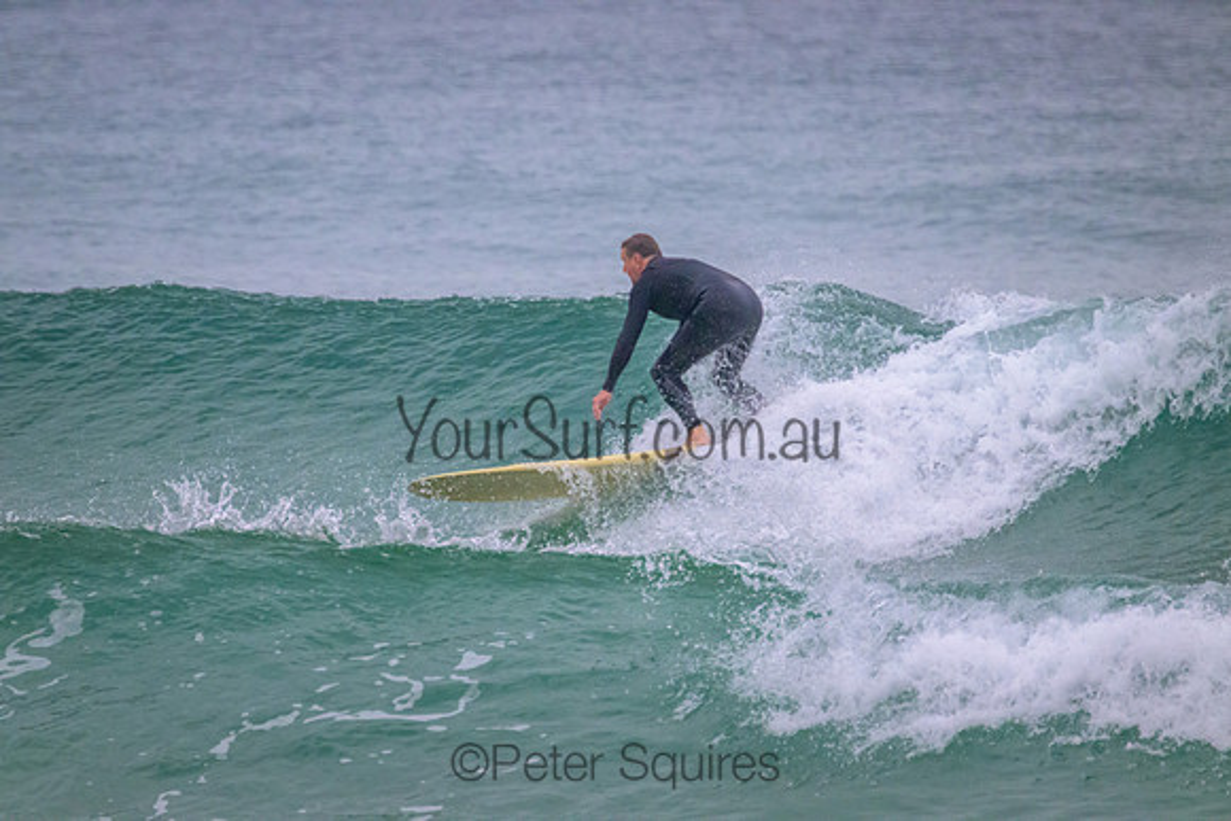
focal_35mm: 800
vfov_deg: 1.7
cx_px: 616
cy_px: 410
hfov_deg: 2.6
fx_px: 27361
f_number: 11
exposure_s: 1/800
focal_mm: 800
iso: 7200
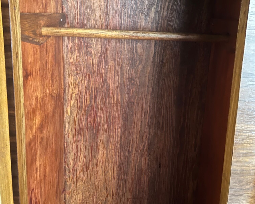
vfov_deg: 42.6
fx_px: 257
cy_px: 62
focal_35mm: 34
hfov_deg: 52.8
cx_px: 128
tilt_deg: -9.8
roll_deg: -1.4
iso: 640
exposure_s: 1/10
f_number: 1.6
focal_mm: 5.1
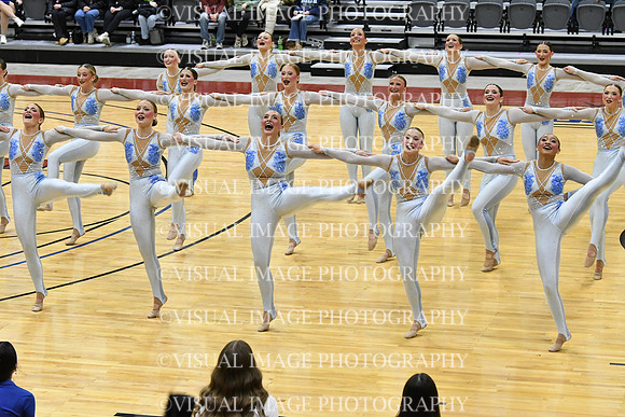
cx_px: 312
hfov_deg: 19.5
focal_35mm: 105
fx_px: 1823
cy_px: 208
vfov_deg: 13.0
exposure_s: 1/400
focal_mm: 70
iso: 5000
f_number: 4
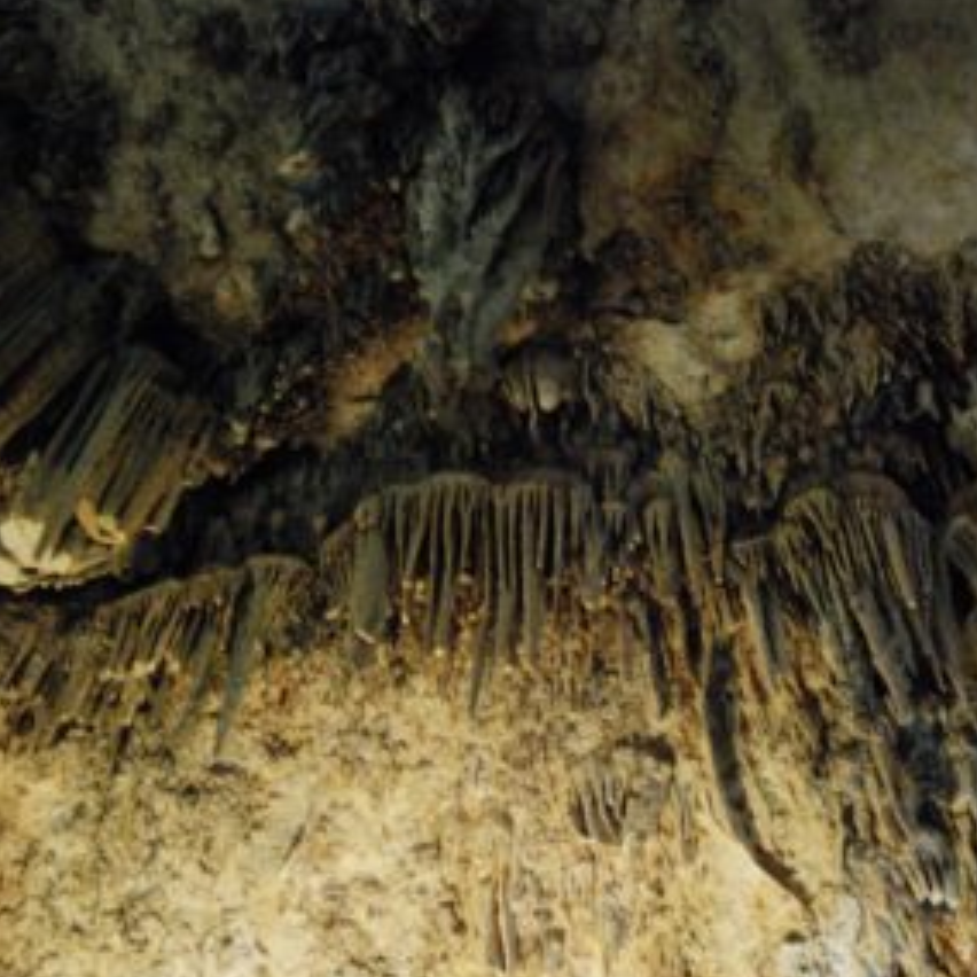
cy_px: 538
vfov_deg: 31.6
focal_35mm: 54
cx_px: 636
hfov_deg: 31.4
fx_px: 1724
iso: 2500
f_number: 3.8
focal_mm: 24
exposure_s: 1/2.5
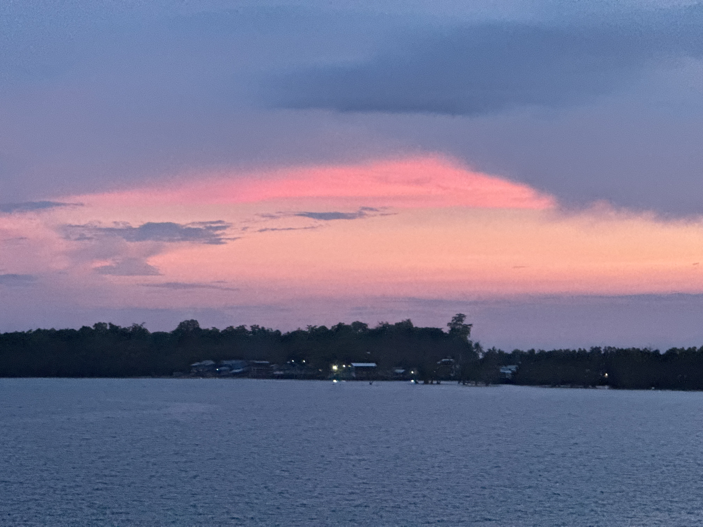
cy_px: 264
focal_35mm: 120
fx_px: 2437
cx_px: 352
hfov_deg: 16.4
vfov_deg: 12.3
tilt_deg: +2.9
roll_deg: +0.3
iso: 1250
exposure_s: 1/60
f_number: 2.8
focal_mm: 15.66
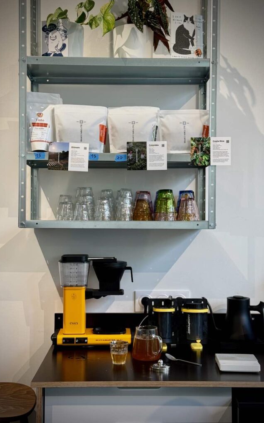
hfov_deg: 25.3
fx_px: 588
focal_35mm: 51
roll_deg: -1.2
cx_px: 133
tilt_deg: +0.7
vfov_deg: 39.6
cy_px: 212
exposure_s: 1/100
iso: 50
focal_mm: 6.76
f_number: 1.78
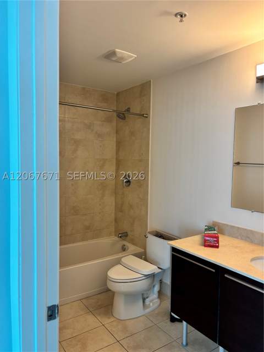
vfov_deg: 67.3
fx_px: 264
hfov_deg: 53.1
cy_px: 176
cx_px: 132
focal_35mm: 26
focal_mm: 5.96
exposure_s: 1/60
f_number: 1.6
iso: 100
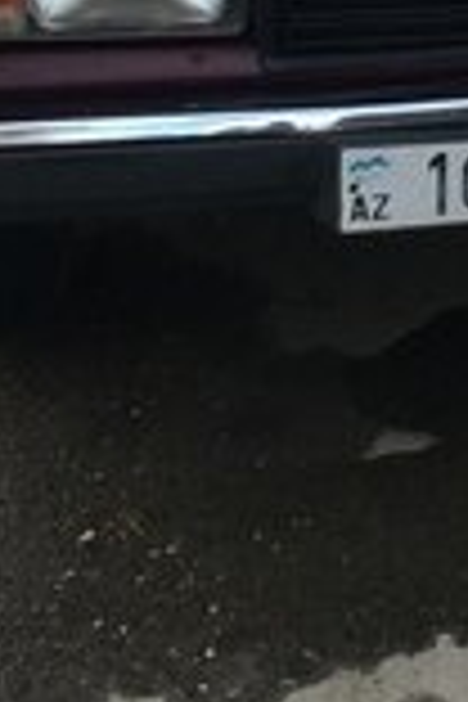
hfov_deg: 13.9
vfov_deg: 19.5
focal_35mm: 96
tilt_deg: -18.7
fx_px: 1872
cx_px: 531
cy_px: -216
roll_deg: -1.4
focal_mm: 4.15
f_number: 2.2
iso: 40
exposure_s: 1/100
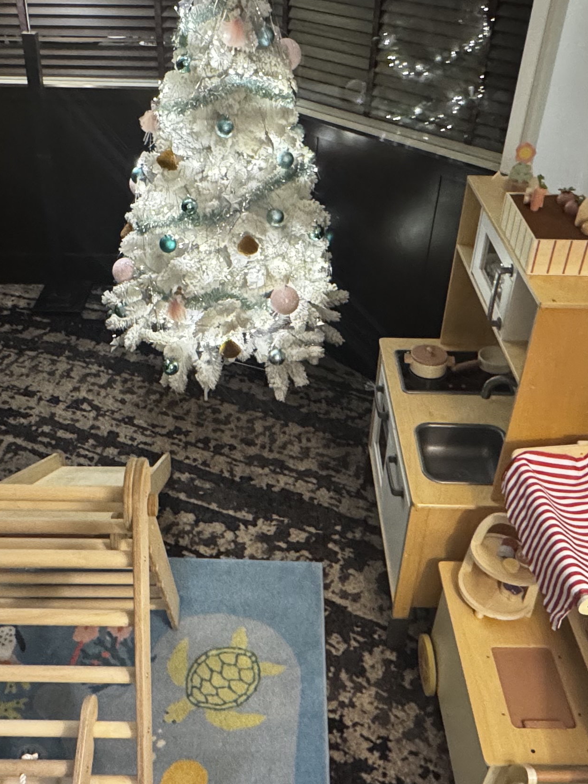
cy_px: 415
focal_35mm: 34
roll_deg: -1.6
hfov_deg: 41.8
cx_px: 266
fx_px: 770
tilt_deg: -37.4
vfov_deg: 53.9
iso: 800
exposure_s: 1/33
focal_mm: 2.22
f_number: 2.2
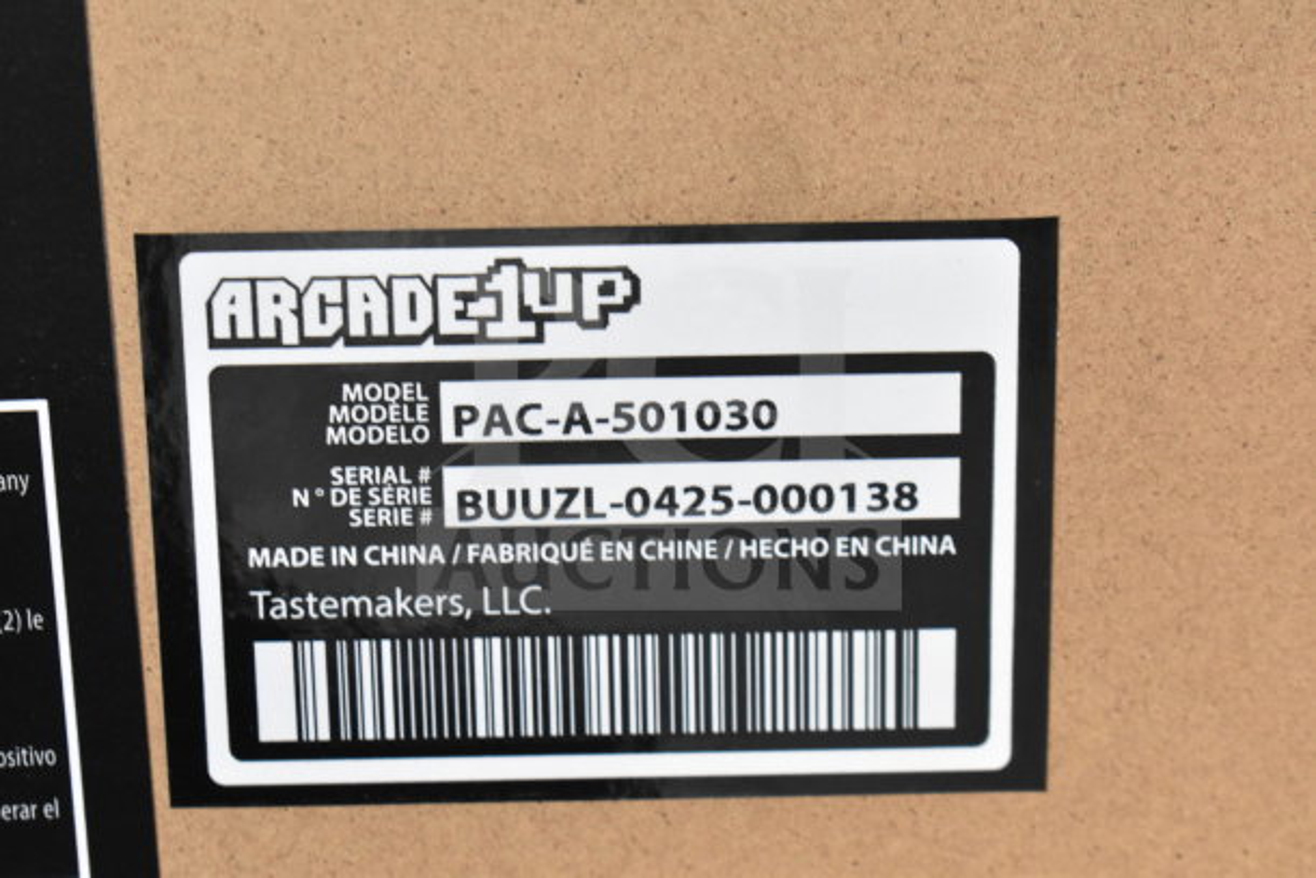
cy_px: 439
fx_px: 3016
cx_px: 658
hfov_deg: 24.6
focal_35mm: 82
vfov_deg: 16.6
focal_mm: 55
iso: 2200
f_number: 5.6
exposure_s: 1/100
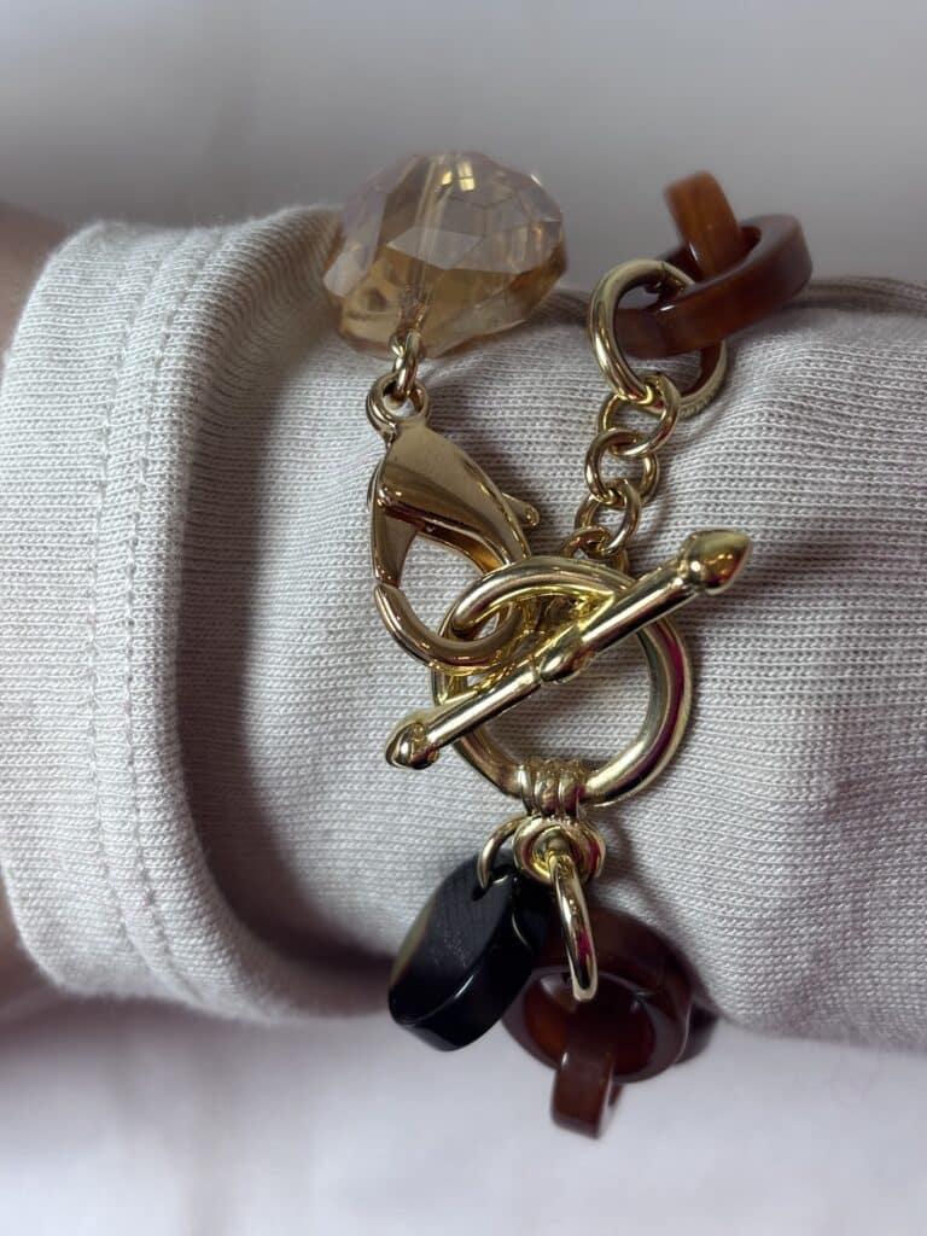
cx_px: 464
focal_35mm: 52
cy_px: 618
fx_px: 1857
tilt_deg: -76.8
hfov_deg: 28.0
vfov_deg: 36.8
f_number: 1.6
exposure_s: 1/100
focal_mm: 5.96
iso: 25
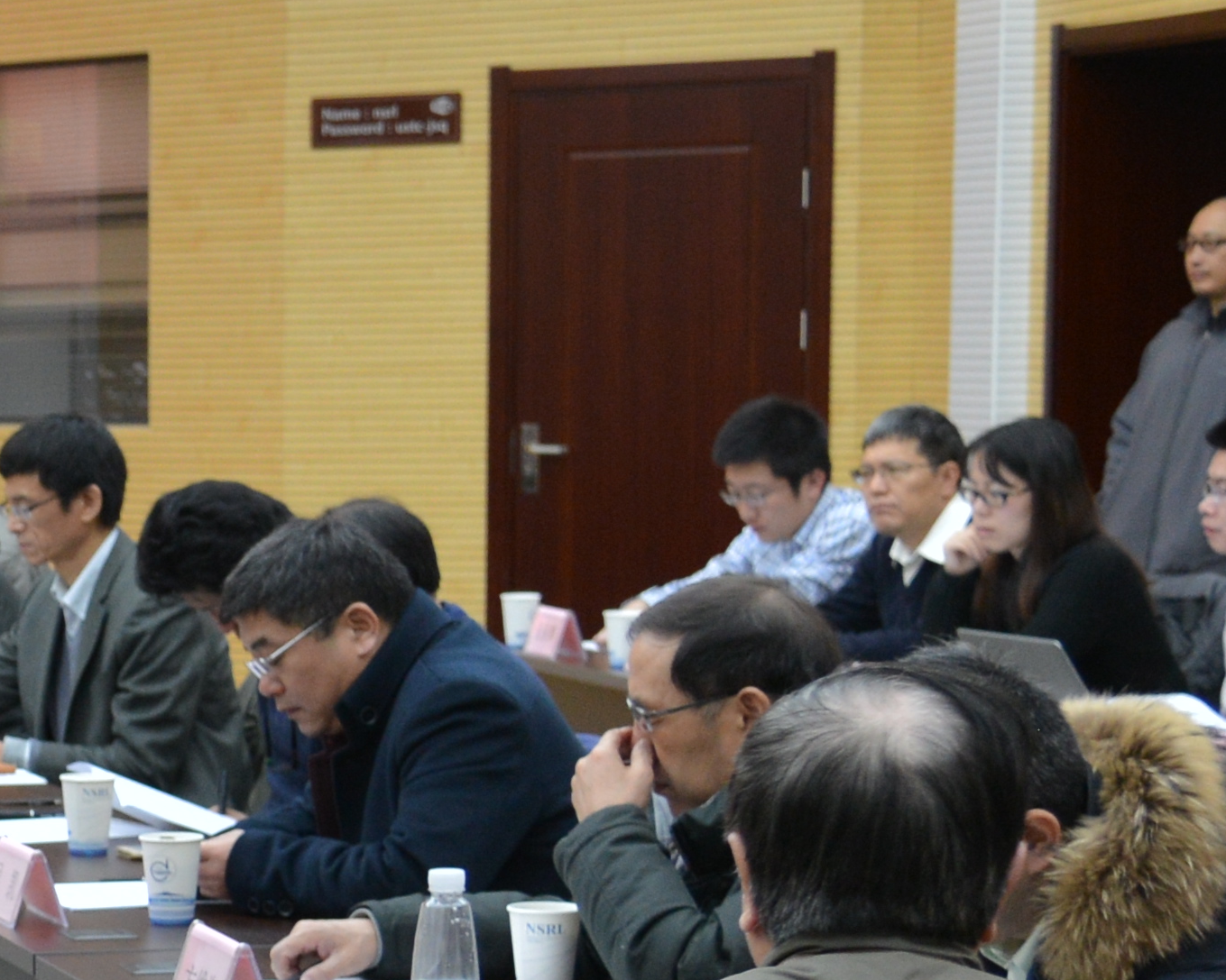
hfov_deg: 13.0
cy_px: 847
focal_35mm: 133
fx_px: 4826
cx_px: -1019
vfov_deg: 11.5
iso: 640
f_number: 4
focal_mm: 32
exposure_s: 1/60
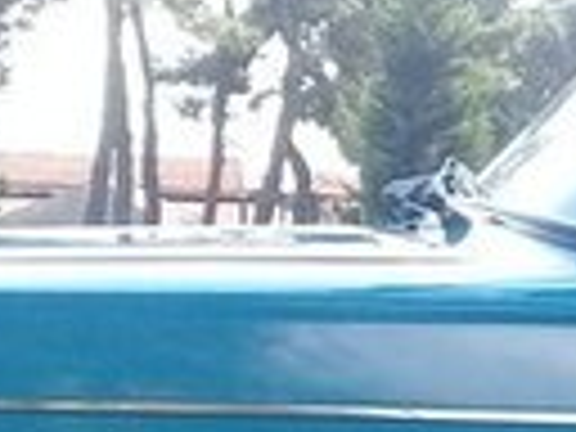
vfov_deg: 9.1
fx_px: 2662
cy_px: 538
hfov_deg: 11.4
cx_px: 1053
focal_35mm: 160
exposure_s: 1/161
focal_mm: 3.3
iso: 50
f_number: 2.2
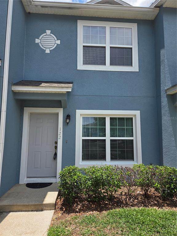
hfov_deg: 58.9
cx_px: 88
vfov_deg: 73.9
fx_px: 157
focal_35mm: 23
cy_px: 118
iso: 80
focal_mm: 5.4
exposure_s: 1/3667
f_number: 1.8
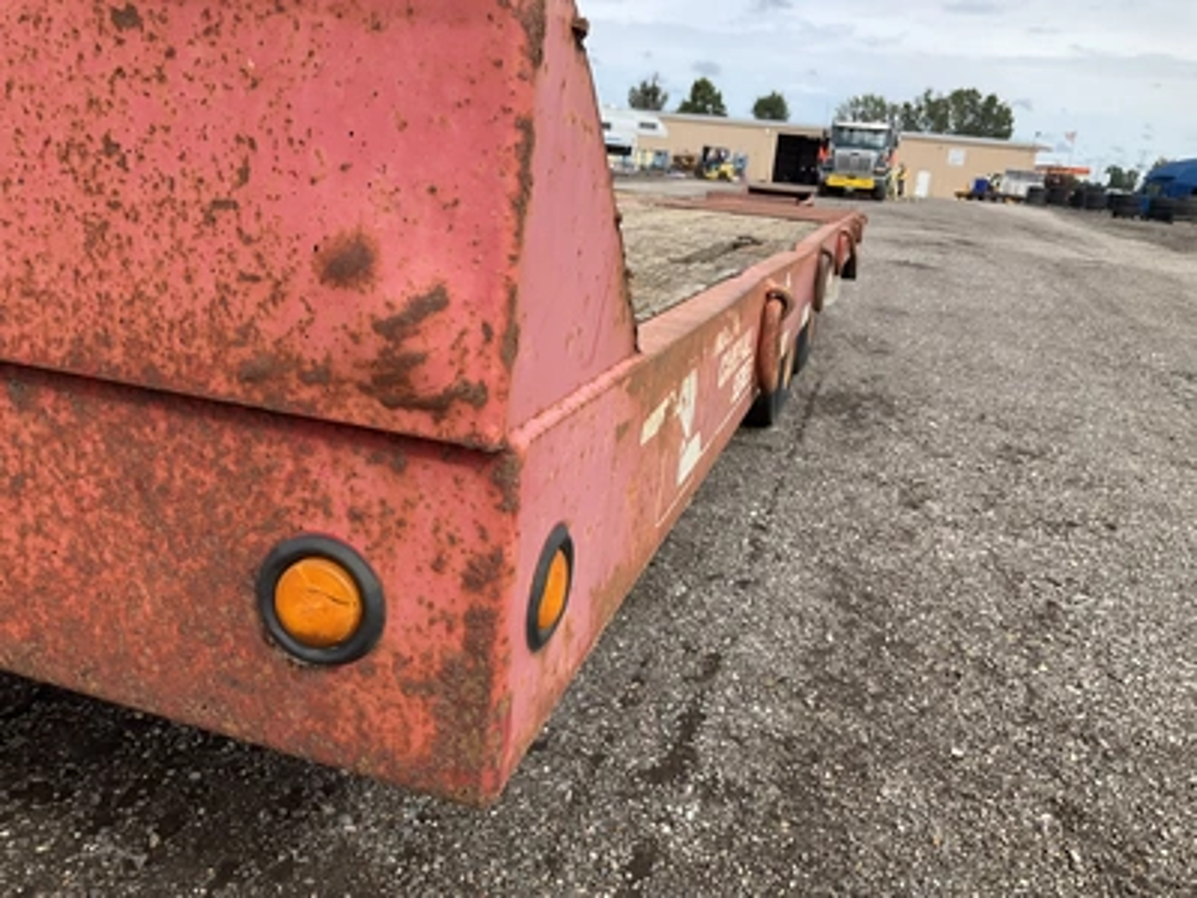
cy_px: 449
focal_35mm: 29
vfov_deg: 48.2
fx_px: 1003
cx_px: 598
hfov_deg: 61.7
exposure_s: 1/978
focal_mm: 3
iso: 25
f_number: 1.8
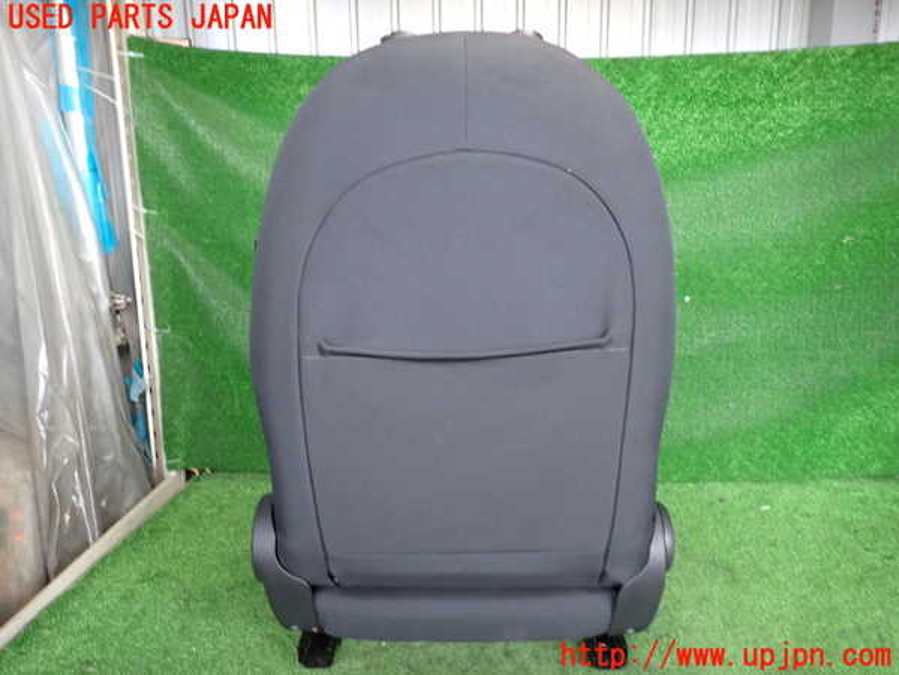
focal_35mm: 25
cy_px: 338
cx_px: 450
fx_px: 649
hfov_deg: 69.4
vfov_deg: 54.9
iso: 320
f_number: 2
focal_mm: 4.5
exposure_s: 1/30
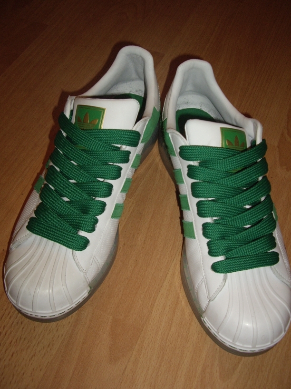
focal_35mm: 38
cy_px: 194
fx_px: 426
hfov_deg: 37.7
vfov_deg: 49.0
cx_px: 146
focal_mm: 7.9
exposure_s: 1/40
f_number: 2.8
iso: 200
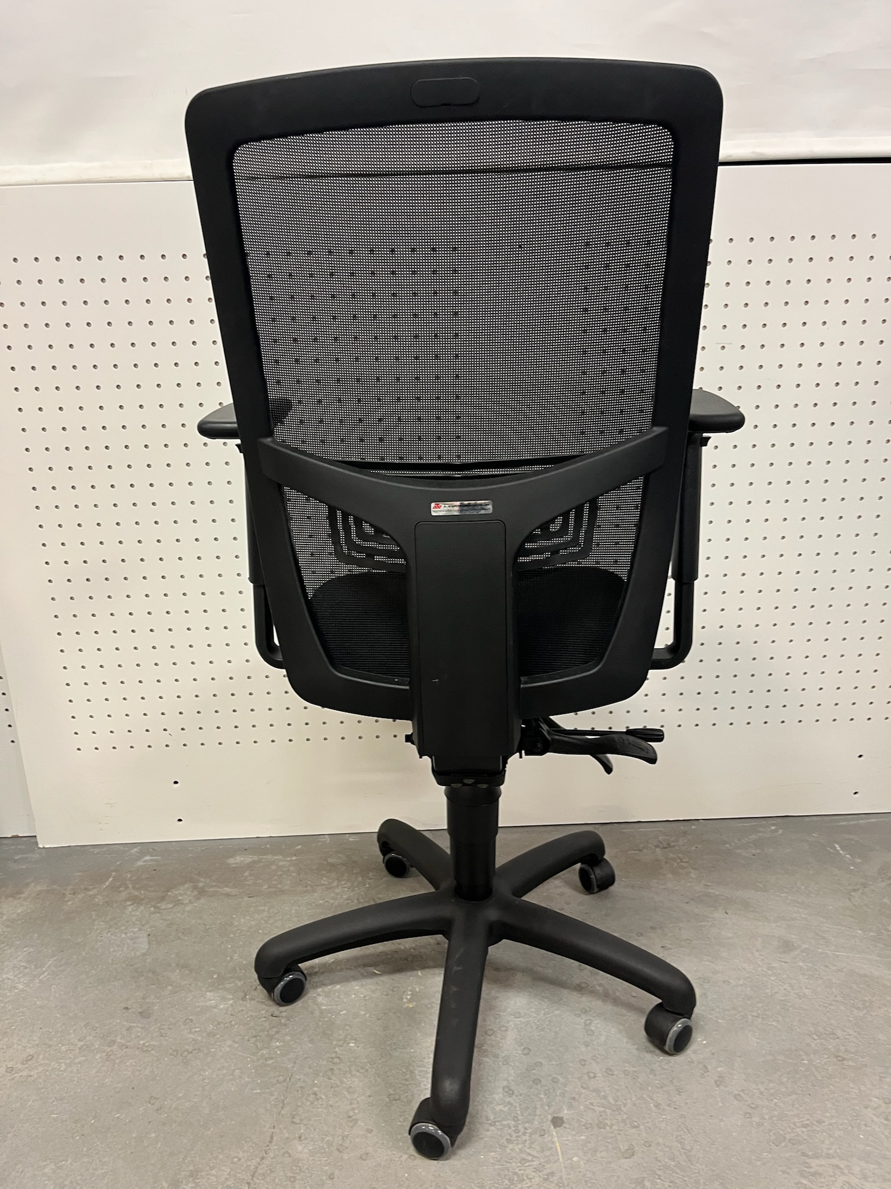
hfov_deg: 53.1
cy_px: 594
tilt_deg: -19.0
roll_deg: +1.2
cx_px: 446
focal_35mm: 26
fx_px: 892
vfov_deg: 67.3
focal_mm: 5.1
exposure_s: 1/50
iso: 160
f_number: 1.6
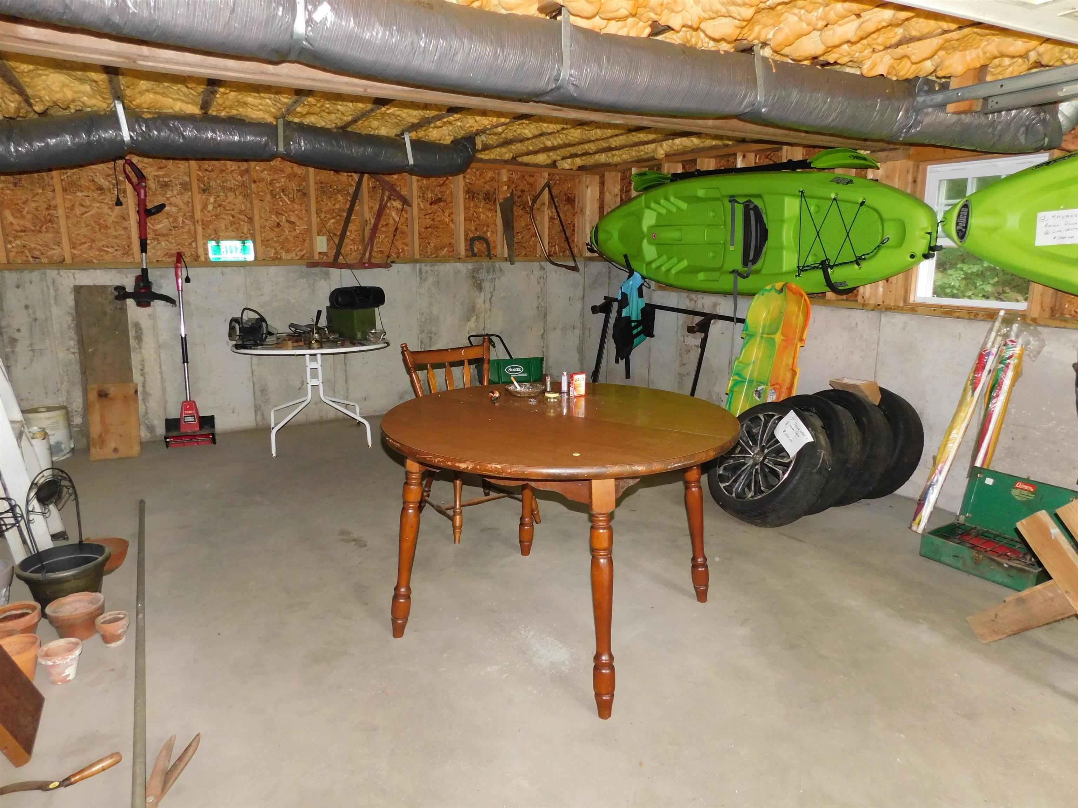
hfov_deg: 73.9
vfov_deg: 58.9
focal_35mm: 23
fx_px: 716
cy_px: 404
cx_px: 539
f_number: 3
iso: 320
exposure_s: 1/30
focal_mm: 4
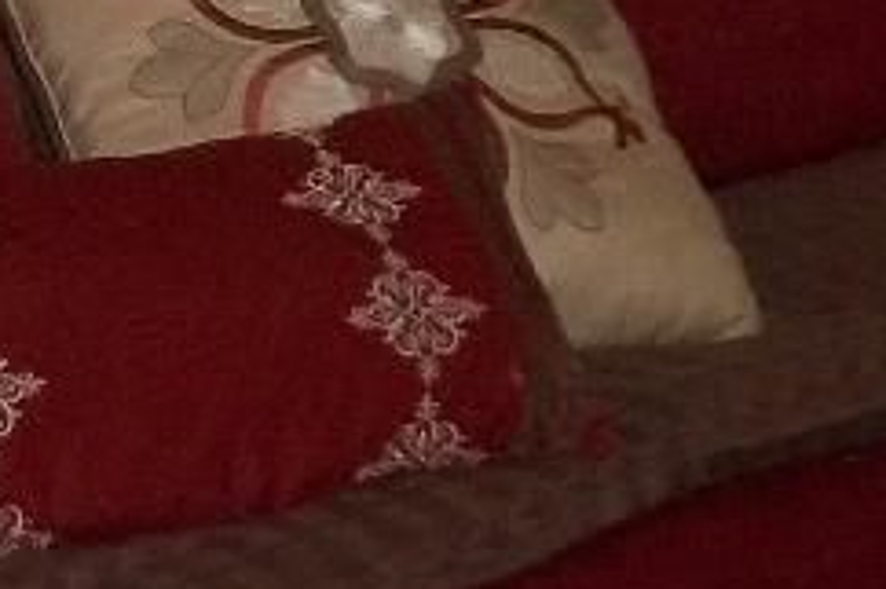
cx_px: 40
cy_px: 7
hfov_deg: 9.2
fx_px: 5484
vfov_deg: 6.1
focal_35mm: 223
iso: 160
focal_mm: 6.5
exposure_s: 1/30
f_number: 3.1
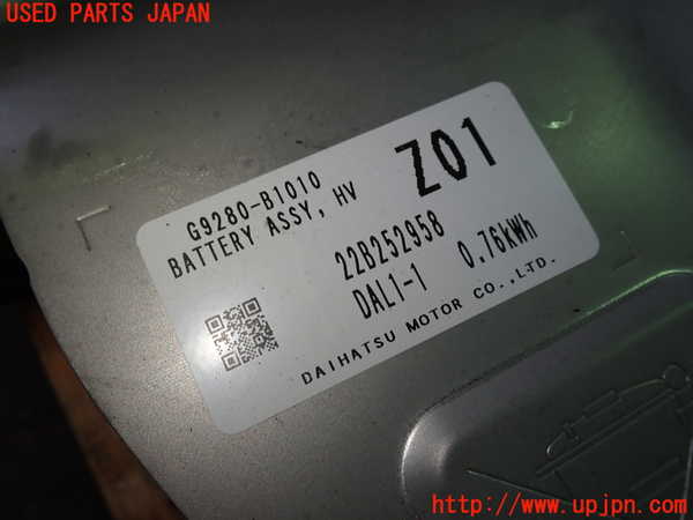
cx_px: 346
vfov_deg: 46.8
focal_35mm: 30
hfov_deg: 60.0
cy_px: 260
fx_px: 601
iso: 100
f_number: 3.2
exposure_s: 1/80
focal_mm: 5.4
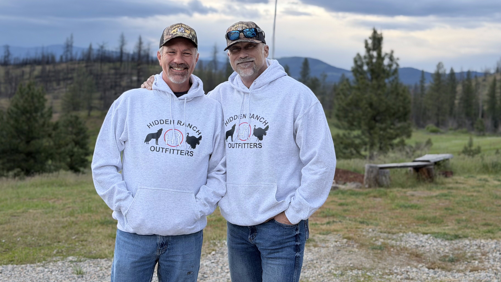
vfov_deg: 20.6
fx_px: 771
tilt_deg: +0.1
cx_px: 246
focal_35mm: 58
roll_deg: -2.1
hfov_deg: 36.0
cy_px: 79
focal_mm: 6.76
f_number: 1.78
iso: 64
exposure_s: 1/895
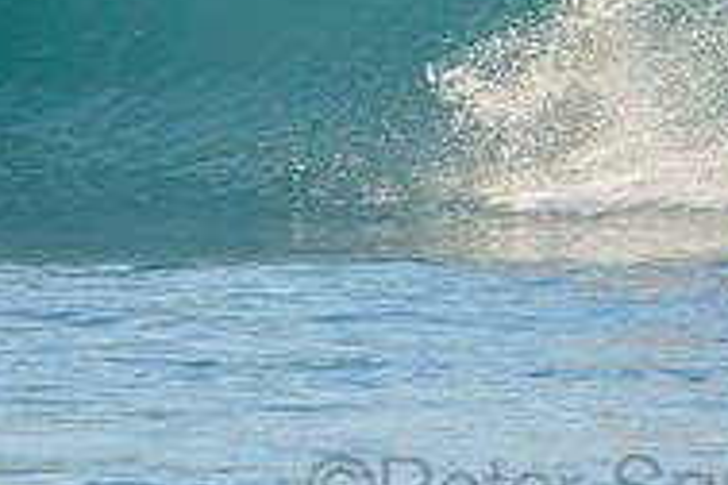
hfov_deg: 1.3
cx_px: 605
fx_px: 31099
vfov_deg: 0.9
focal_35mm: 1538
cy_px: -148
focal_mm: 500
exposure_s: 1/1600
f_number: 5.6
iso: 320
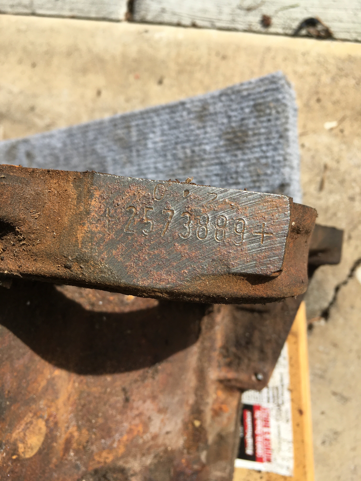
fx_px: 403
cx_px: 180
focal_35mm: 29
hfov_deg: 48.2
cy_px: 240
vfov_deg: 61.7
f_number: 2.2
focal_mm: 4.15
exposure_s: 1/463
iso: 25
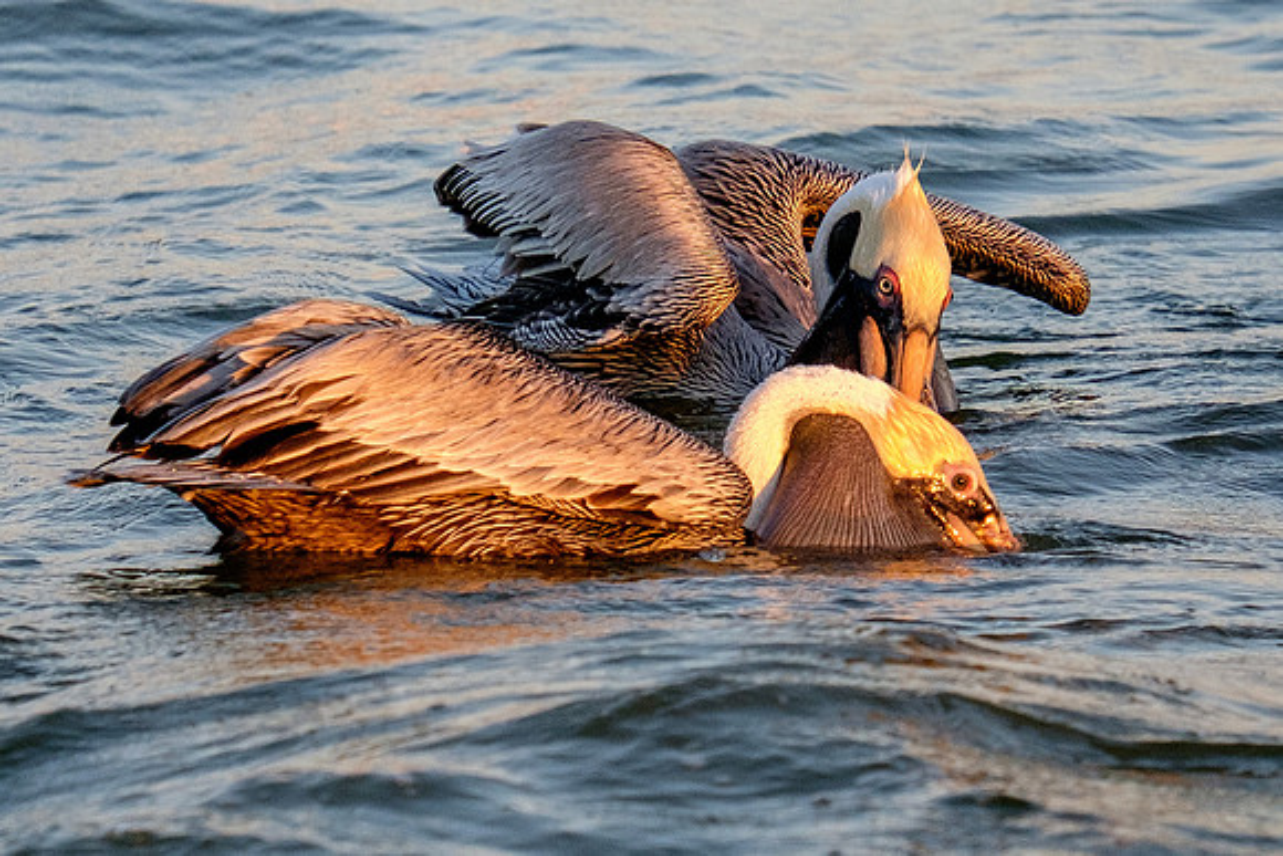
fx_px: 21491
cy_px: 413
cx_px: 726
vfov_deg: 2.3
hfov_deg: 3.4
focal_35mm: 603
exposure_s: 1/1000
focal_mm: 200
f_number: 5.6
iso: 800
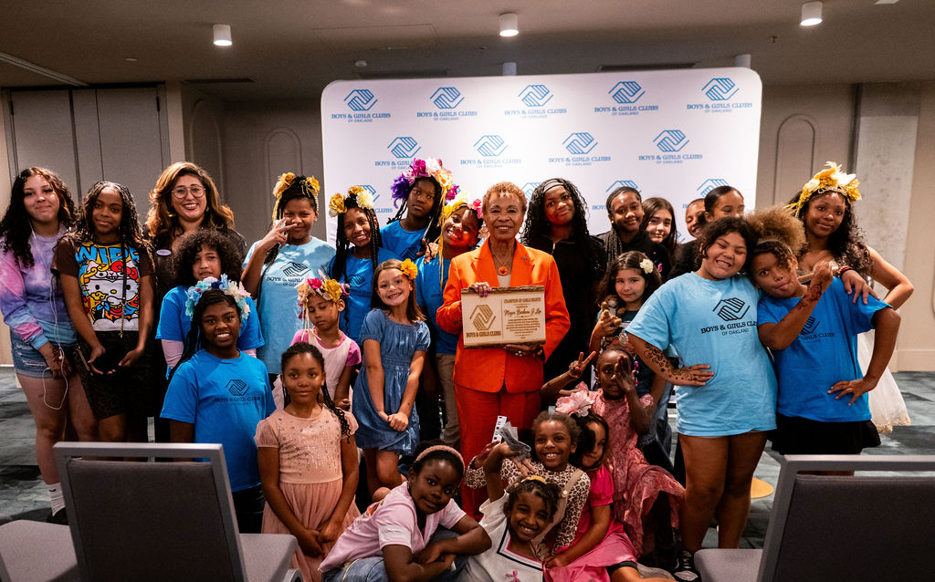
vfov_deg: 42.2
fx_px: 747
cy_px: 373
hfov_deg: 64.0
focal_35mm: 29
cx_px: 436
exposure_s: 1/100
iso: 2500
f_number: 2.8
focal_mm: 24
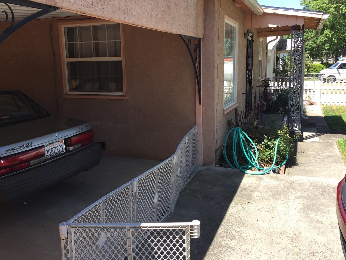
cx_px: 168
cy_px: 123
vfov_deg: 44.1
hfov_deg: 56.8
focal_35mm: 32
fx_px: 320
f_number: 2.2
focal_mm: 4.15
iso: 32
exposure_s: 1/520
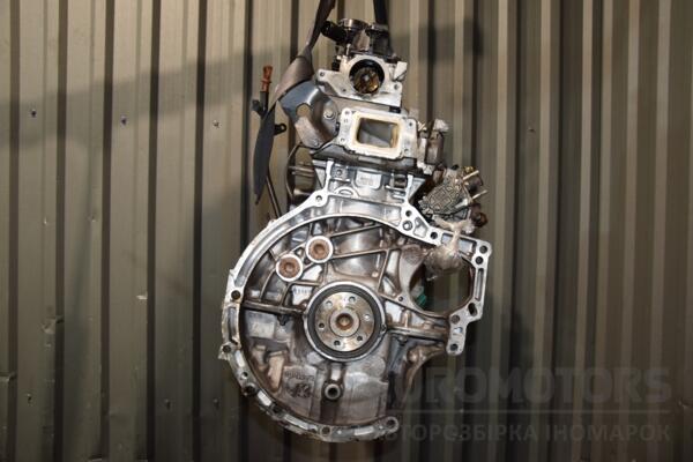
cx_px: 346
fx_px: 606
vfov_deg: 41.7
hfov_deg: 59.5
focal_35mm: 32
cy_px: 231
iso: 800
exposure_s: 1/60
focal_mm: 21
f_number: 5
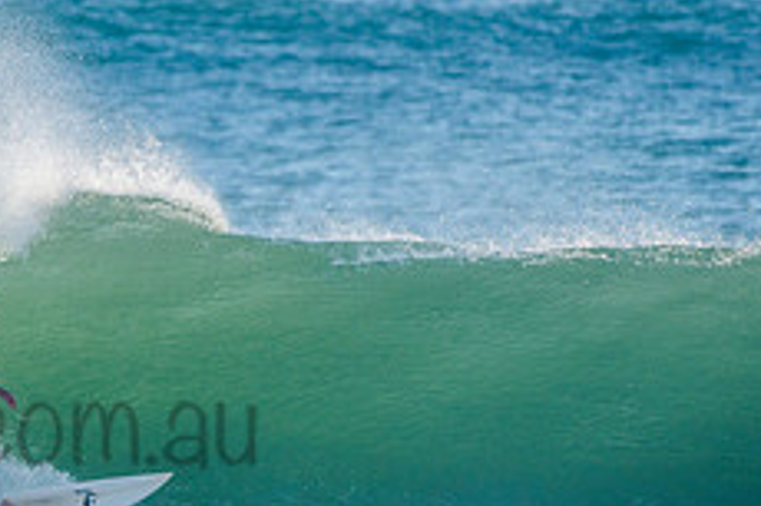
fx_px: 26678
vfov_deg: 1.1
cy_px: 389
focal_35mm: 1263
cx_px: -93
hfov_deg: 1.6
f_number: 5.6
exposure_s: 1/1600
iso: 280
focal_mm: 500
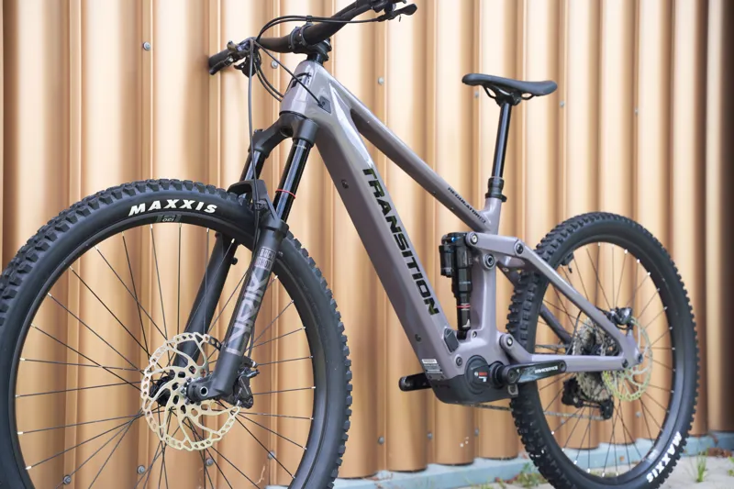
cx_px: 367
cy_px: 244
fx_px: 1243
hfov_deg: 32.9
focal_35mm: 61
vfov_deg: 22.3
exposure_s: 1/1250
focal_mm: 61
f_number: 4
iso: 1000
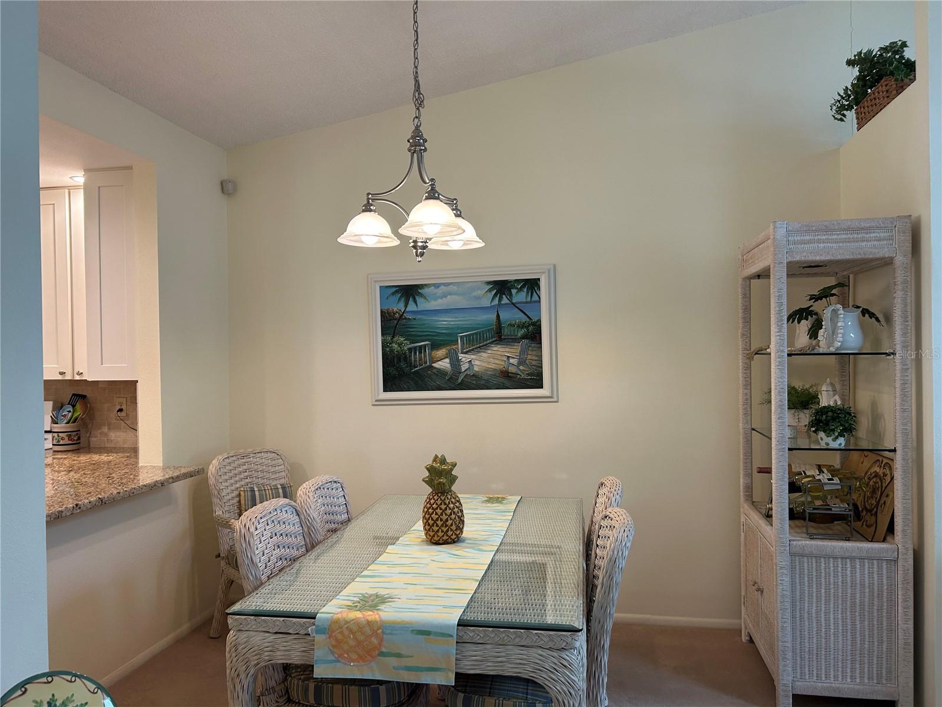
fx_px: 708
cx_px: 471
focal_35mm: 26
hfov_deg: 67.3
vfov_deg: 53.1
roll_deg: +1.0
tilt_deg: +0.4
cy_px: 354
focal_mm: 5.7
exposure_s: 1/60
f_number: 1.5
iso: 100
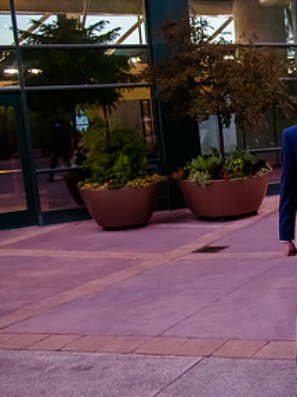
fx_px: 618
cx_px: 404
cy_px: 213
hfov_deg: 23.4
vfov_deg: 35.5
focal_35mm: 54
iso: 5000
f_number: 4
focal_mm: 24
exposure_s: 1/320
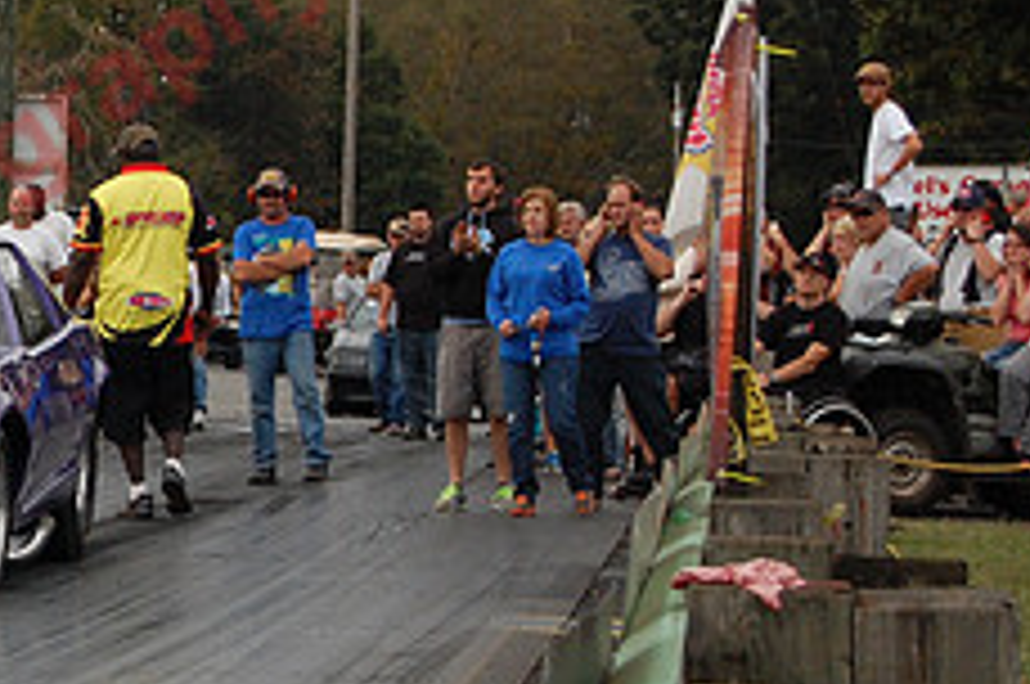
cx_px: -229
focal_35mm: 209
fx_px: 5979
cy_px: 342
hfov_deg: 9.7
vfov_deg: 6.5
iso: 800
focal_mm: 55
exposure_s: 1/500
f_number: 5.6
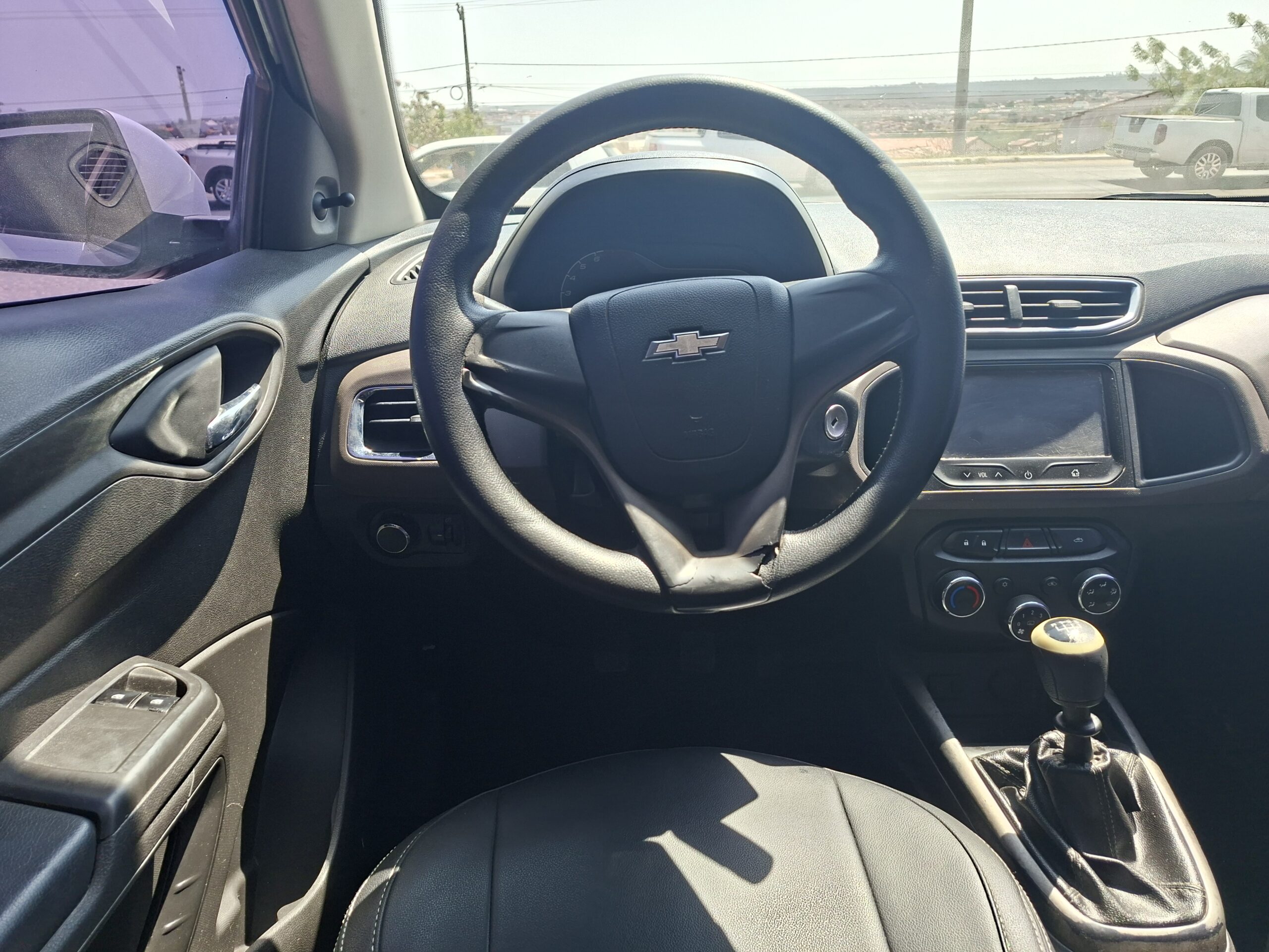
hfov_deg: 73.9
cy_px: 476
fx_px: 843
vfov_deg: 58.9
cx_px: 634
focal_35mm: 23
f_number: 1.8
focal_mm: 5.54
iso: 50
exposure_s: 1/381
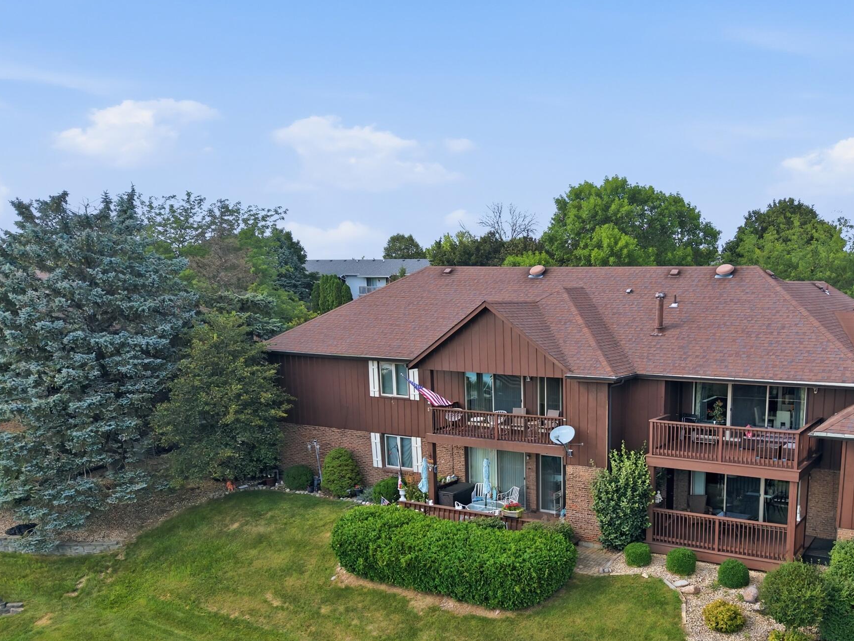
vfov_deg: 39.8
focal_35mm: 35
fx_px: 864
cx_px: 597
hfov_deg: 51.2
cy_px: 463
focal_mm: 8.7
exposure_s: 1/1000
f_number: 1.8
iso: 100
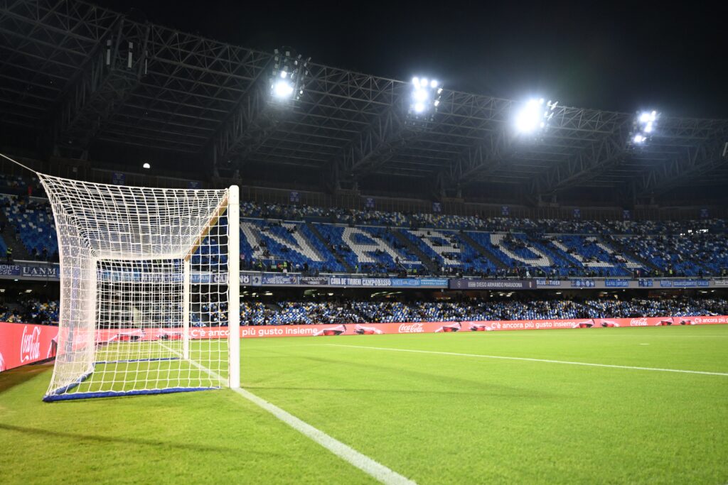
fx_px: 566
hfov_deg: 65.5
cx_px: 364
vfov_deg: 46.4
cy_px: 242
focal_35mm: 28
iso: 2000
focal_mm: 28
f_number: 3.2
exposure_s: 1/320
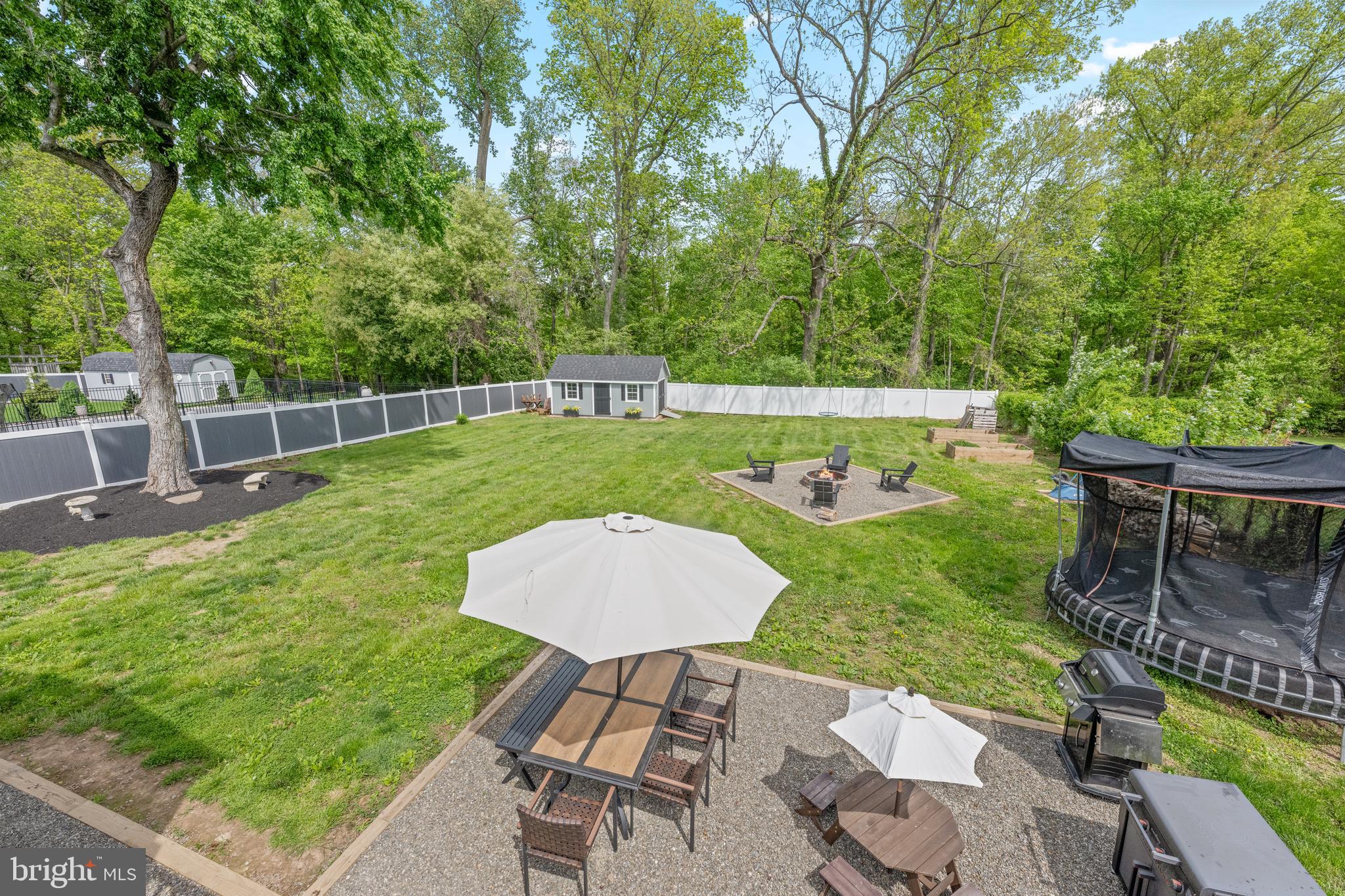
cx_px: 672
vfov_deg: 81.2
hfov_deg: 104.3
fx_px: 523
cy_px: 448
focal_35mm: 14
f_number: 7.1
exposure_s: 1/1600
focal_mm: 14
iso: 500
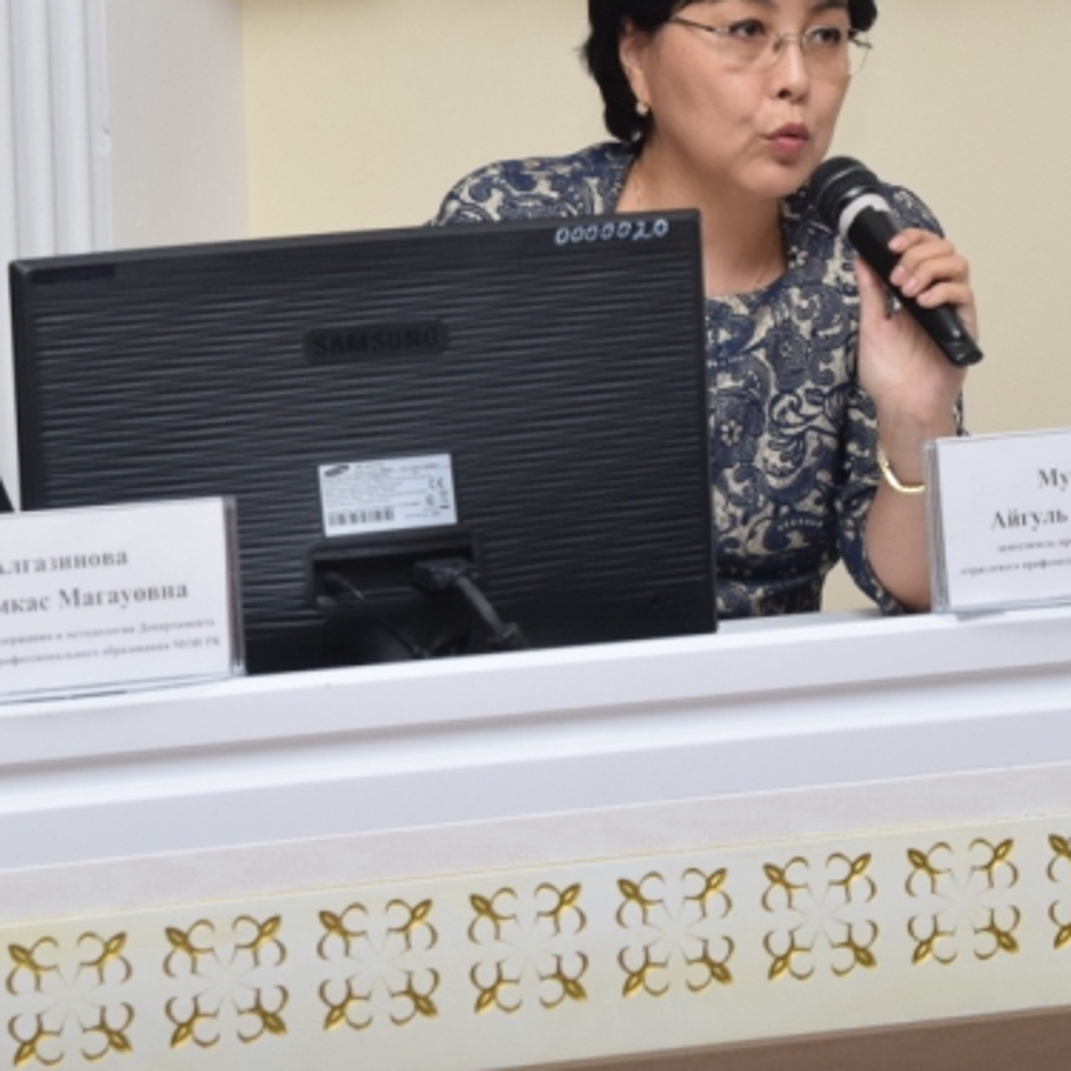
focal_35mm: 167
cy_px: 250
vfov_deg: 10.4
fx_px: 5846
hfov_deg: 10.5
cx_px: 428
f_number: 8
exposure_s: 1/250
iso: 800
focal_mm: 48
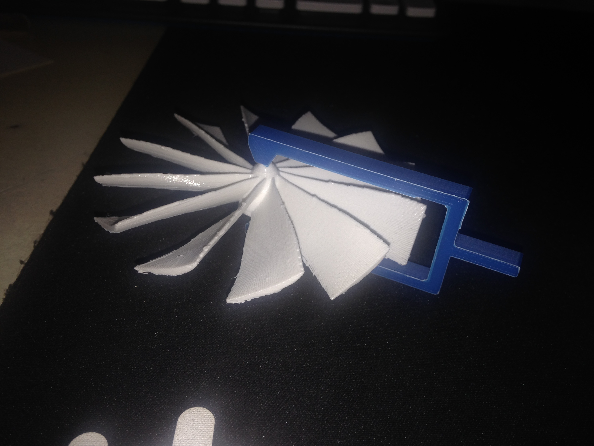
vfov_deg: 42.9
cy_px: 223
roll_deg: -5.5
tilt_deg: -32.9
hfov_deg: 55.4
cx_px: 297
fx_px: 566
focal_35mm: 33
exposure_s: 1/160
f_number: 2.4
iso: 50
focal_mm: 4.12
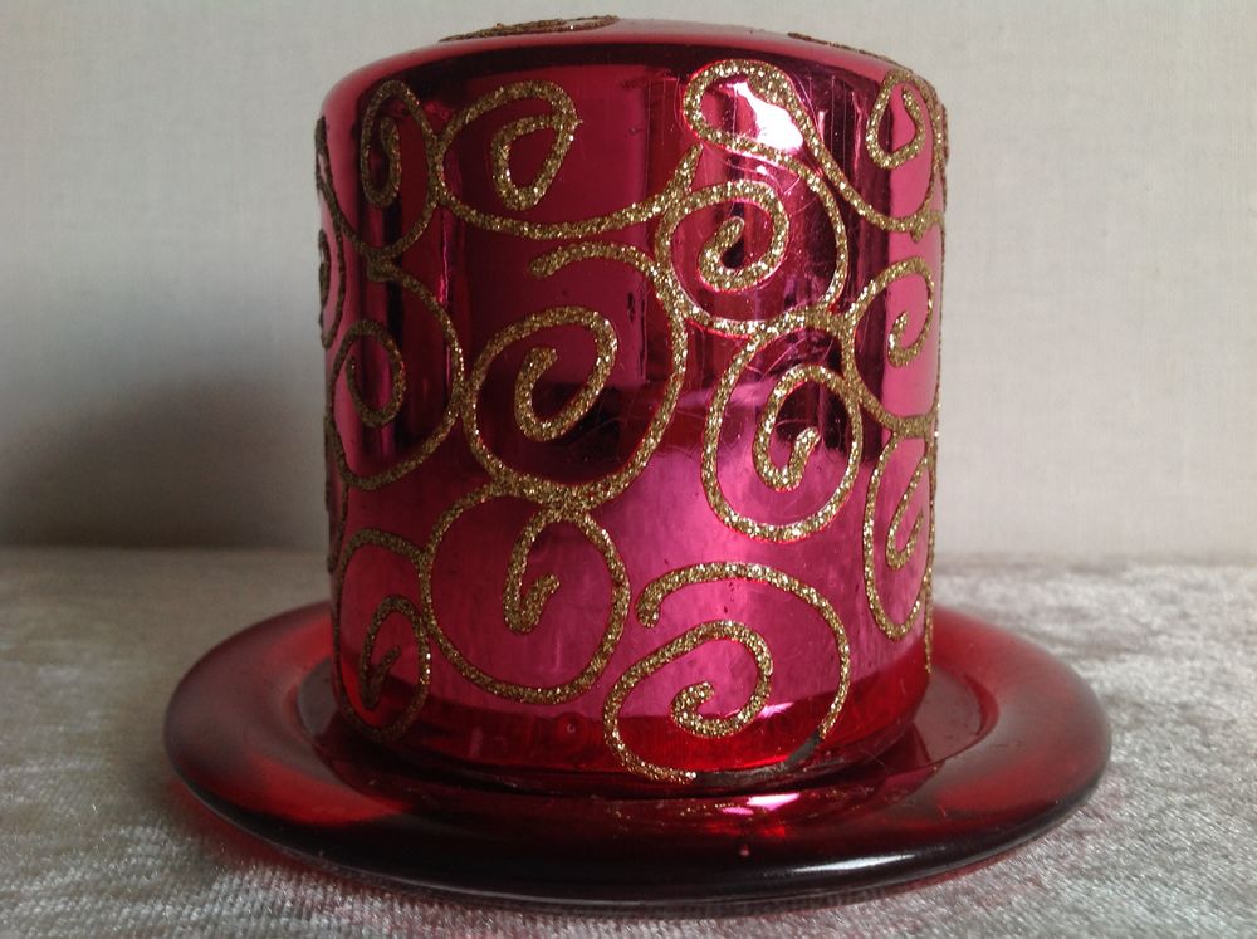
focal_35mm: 35
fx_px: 1269
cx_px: 628
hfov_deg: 52.7
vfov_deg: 40.6
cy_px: 470
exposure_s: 1/30
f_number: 2.4
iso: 50
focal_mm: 4.28
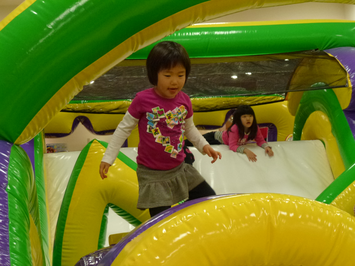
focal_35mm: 71
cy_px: 133
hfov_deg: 27.4
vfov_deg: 20.7
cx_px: 178
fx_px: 728
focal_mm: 12.7
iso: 500
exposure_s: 1/60
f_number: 4.7
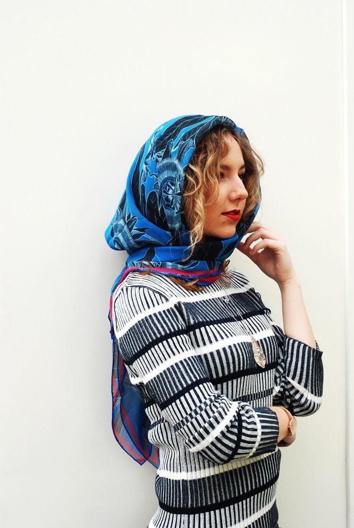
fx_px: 1102
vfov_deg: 27.0
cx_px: 177
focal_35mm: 75
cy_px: 264
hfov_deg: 18.2
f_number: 9
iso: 800
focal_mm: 50
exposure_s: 1/320
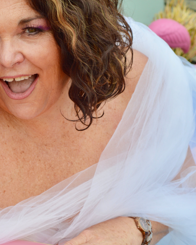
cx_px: 31
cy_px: 126
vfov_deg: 17.0
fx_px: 820
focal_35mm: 113
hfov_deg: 13.6
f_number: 8
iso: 100
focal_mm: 38
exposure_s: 1/200
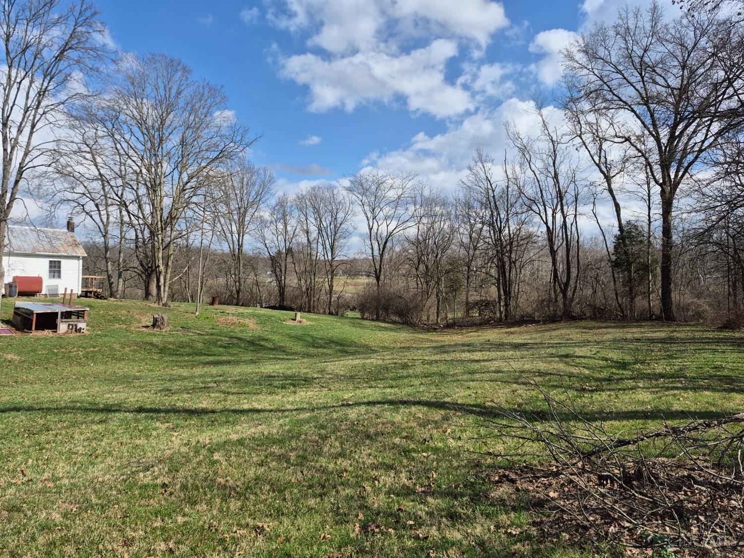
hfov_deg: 73.9
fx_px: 494
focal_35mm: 23
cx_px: 372
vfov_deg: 58.9
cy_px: 279
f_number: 1.8
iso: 25
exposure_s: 1/2296
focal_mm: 5.4
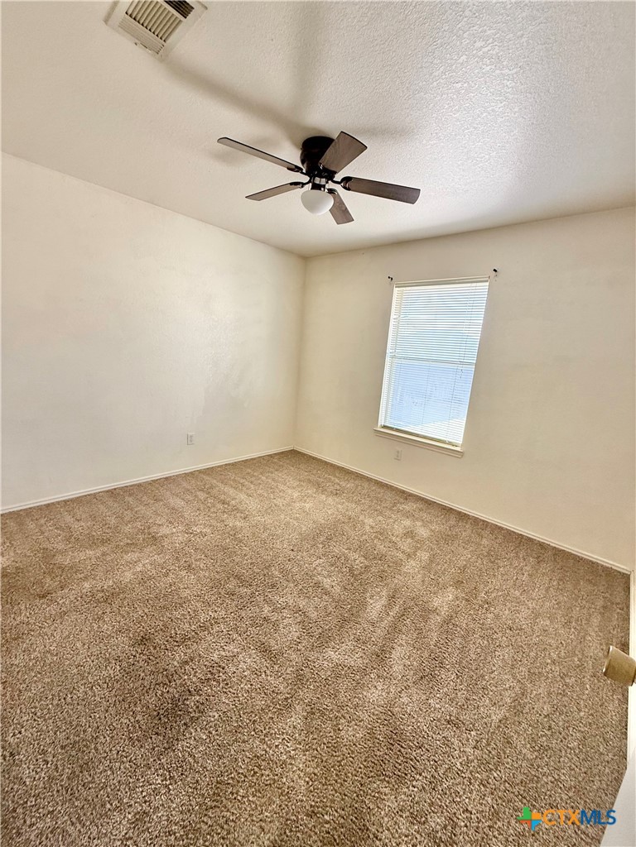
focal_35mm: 14
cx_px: 318
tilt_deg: -11.1
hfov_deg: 85.7
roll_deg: -5.9
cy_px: 424
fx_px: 343
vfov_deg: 102.1
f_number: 2.2
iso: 160
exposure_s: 1/99
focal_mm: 2.22
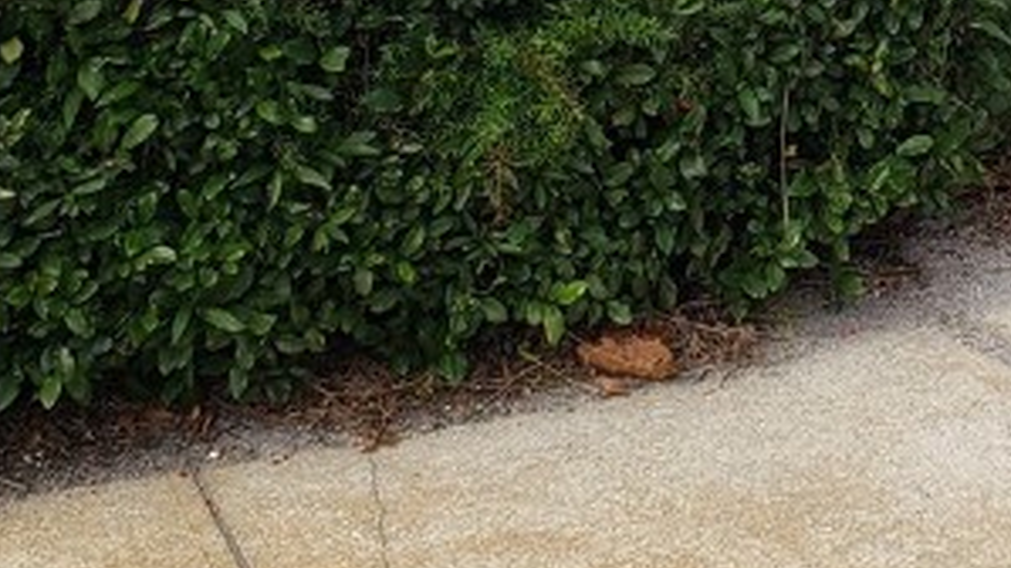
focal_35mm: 97
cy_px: -612
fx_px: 2600
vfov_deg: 11.2
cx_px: 1092
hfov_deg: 21.0
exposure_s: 1/861
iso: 50
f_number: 2.4
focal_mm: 4.3
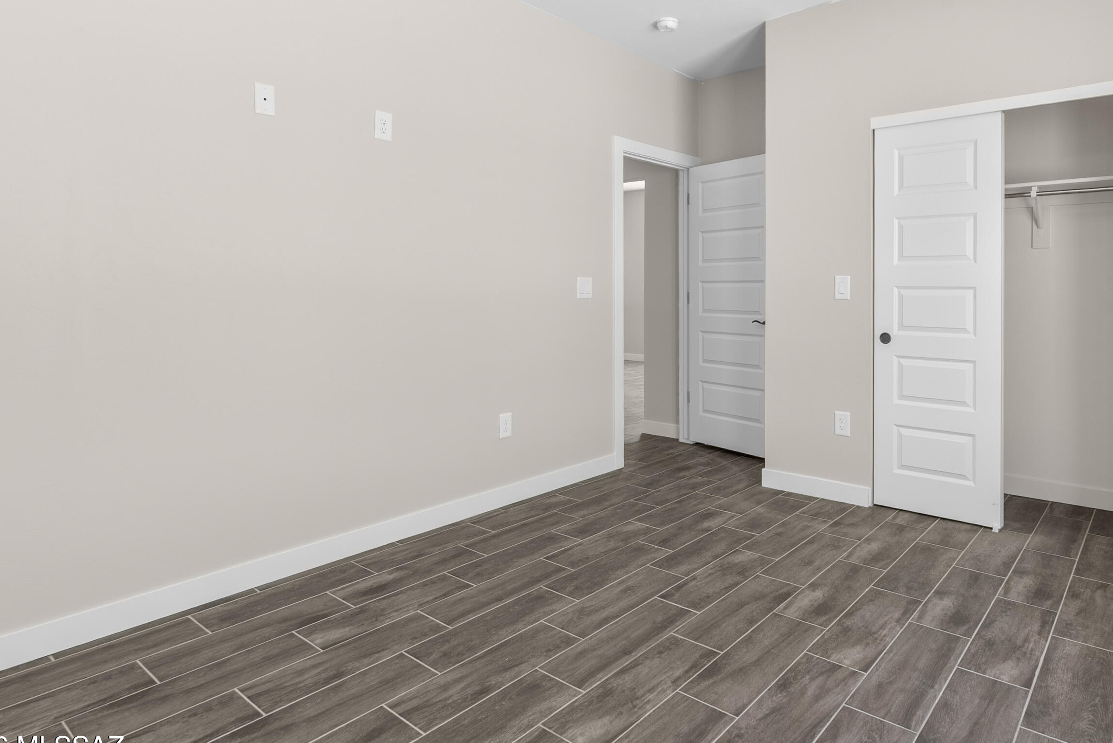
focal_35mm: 21
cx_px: 655
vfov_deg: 59.1
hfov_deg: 80.4
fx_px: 649
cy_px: 304
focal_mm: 16
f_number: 8
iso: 400
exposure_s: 1/3
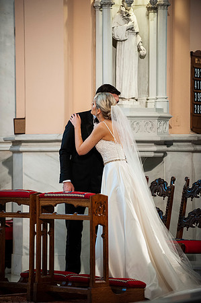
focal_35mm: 175
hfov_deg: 7.8
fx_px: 1469
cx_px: 100
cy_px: 152
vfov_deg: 11.8
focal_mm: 175
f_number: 2.8
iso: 1600
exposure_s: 1/160
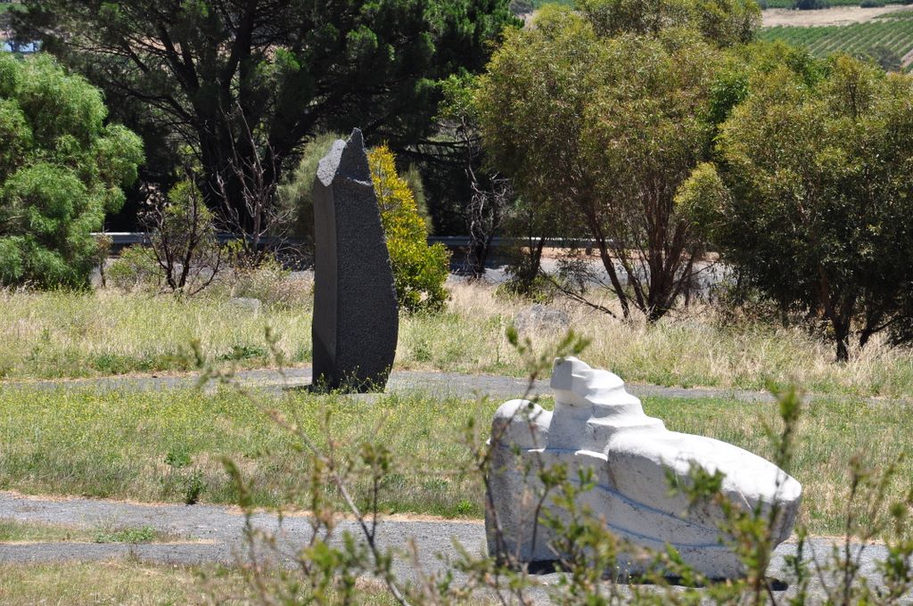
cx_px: 456
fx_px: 3989
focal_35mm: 158
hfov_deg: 13.1
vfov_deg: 8.7
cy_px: 303
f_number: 10
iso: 200
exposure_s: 1/320
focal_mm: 105
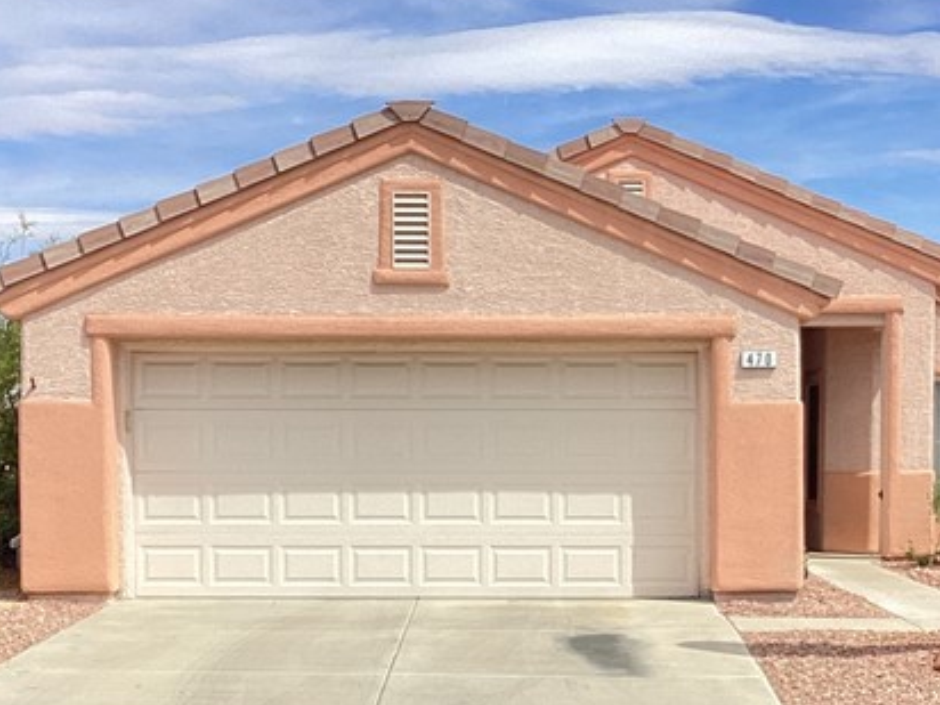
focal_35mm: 77
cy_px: 586
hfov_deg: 25.3
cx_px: 504
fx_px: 2091
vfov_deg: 18.9
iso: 25
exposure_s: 1/769
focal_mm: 3.3
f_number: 2.4
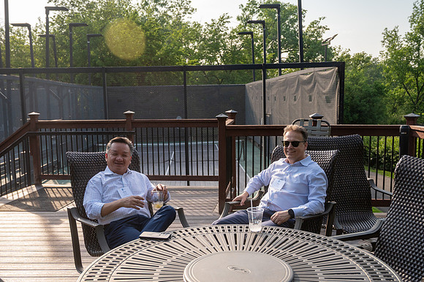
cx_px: 219
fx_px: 432
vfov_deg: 36.1
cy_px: 150
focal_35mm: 37
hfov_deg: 52.2
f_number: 4.5
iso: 640
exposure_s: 1/2500
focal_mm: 32.5
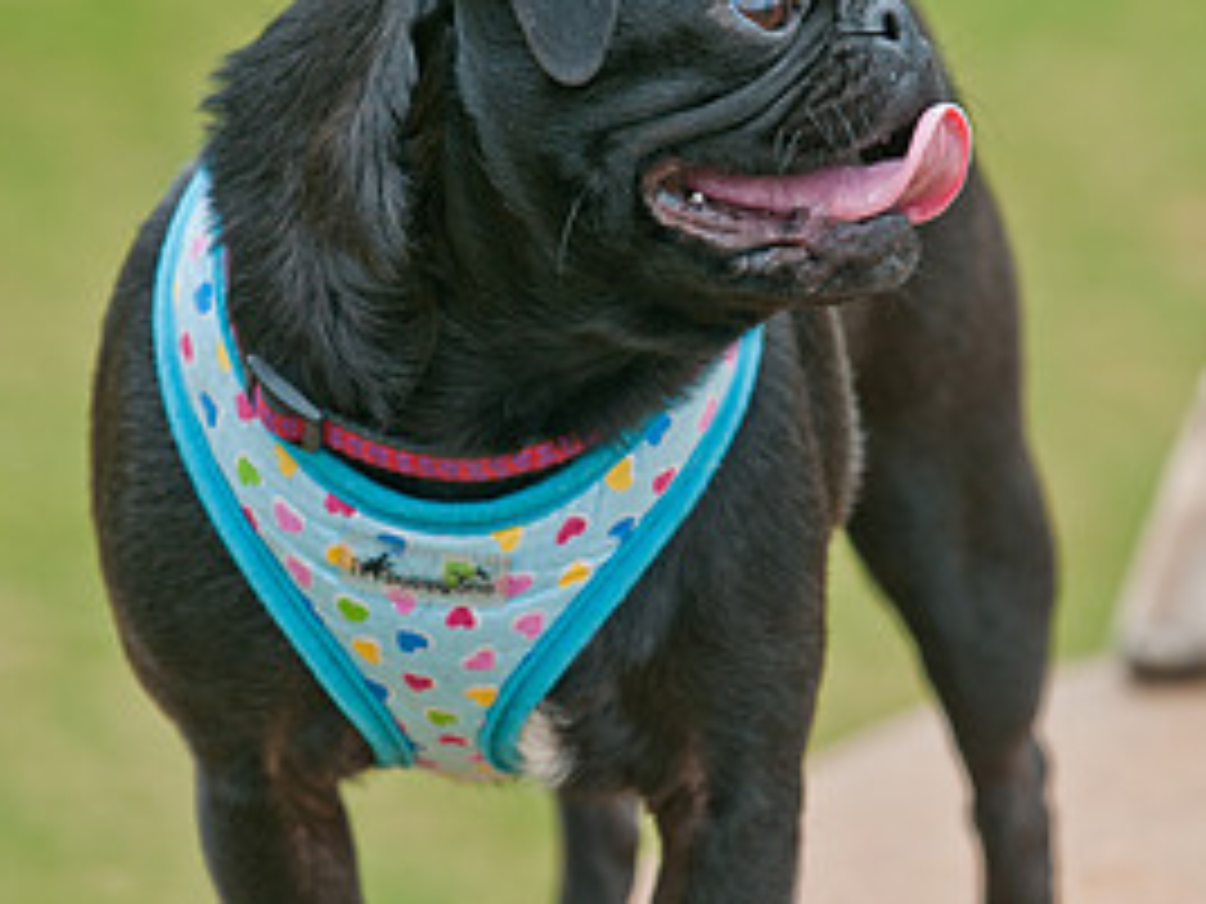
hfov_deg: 4.7
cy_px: 432
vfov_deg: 3.5
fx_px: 14730
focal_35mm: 423
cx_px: 610
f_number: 5
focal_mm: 175
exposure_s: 1/250
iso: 200
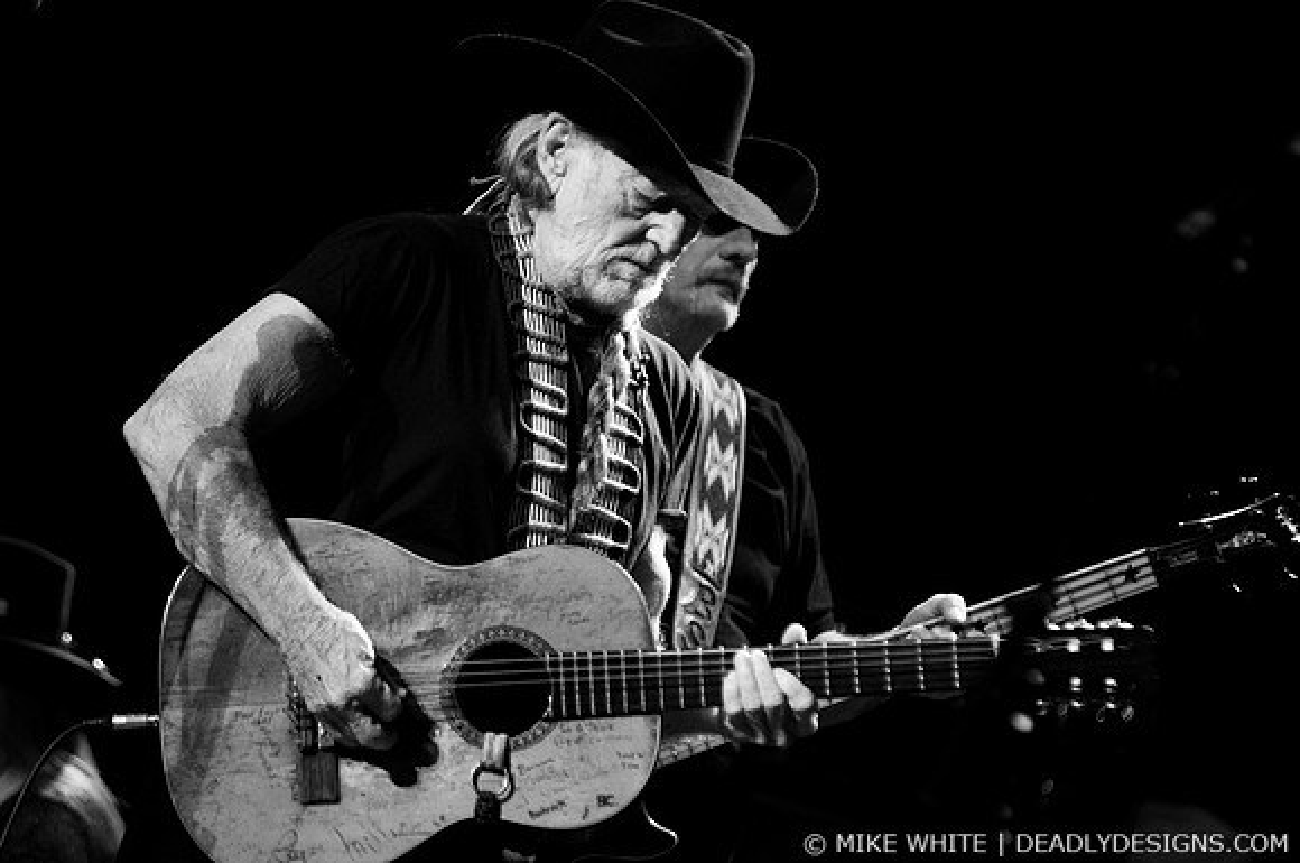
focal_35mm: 300
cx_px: 650
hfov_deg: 6.9
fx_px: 10818
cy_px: 432
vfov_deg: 4.6
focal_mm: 200
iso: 800
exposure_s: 1/320
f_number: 3.2
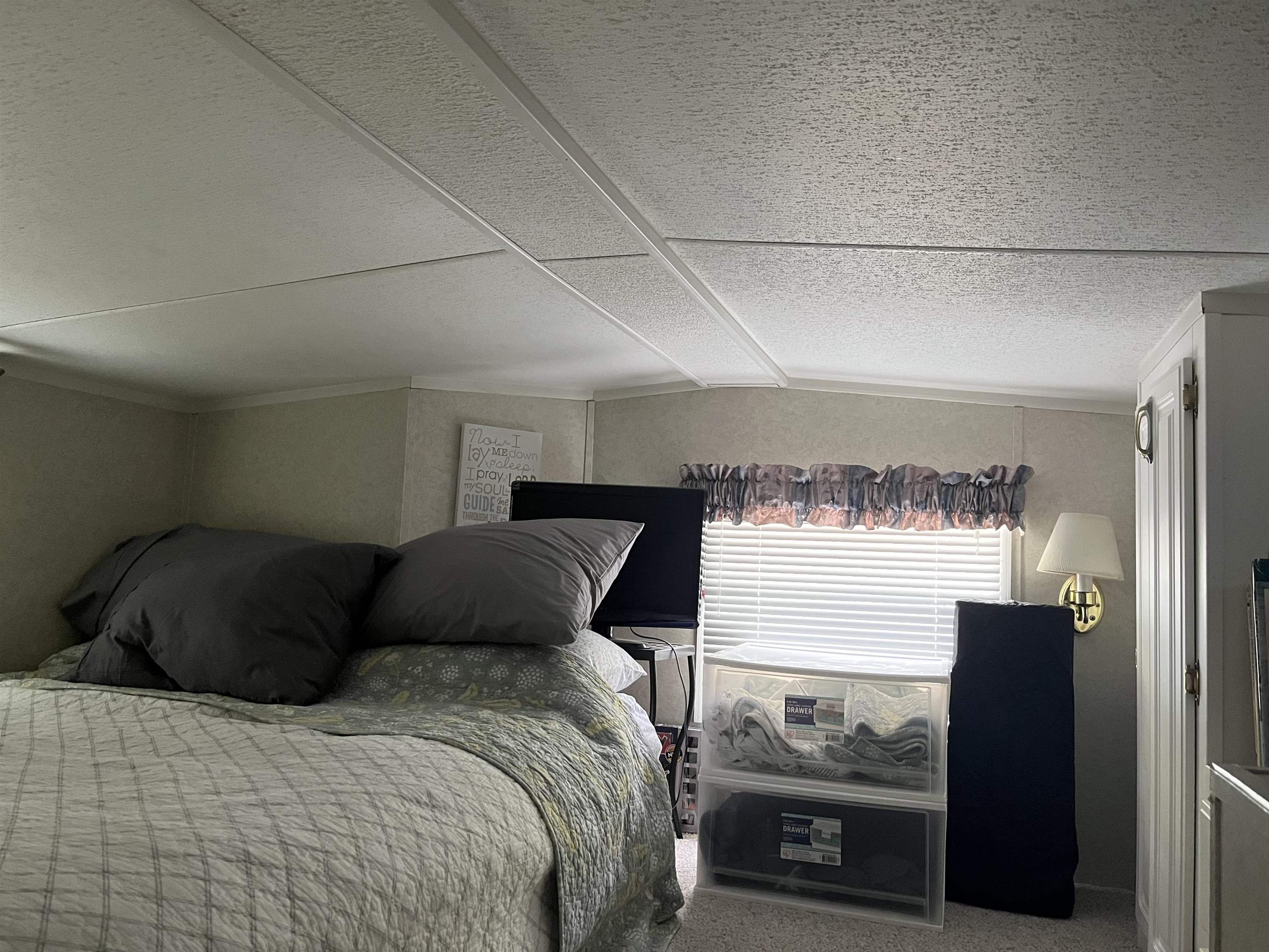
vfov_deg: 53.1
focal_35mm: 26
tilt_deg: +5.0
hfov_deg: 67.3
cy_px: 476
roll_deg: -2.6
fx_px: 953
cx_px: 634
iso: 500
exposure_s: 1/57
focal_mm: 5.1
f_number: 1.6
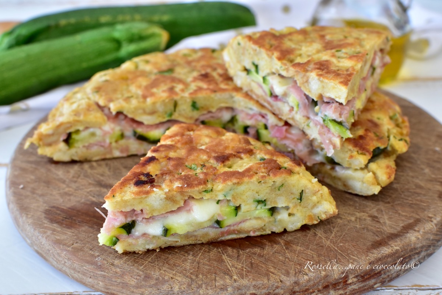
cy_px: 148
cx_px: 221
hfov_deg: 37.9
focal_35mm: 52
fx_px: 645
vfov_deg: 25.8
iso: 800
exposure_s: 1/10
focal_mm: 35
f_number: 5.6
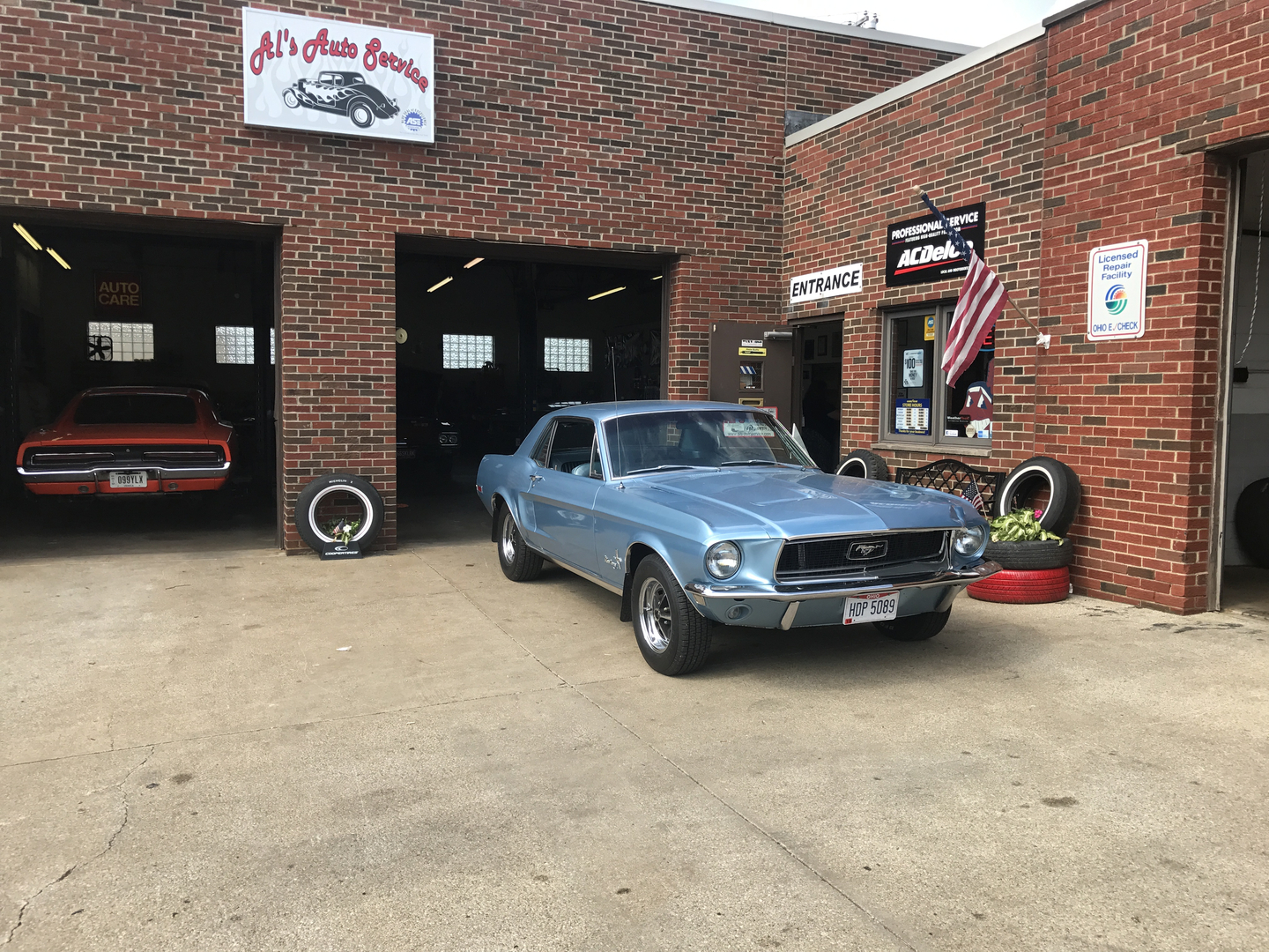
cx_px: 634
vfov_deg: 49.7
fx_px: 1026
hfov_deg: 63.4
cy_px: 476
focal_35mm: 28
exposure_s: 1/818
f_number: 1.8
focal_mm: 3.99
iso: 20
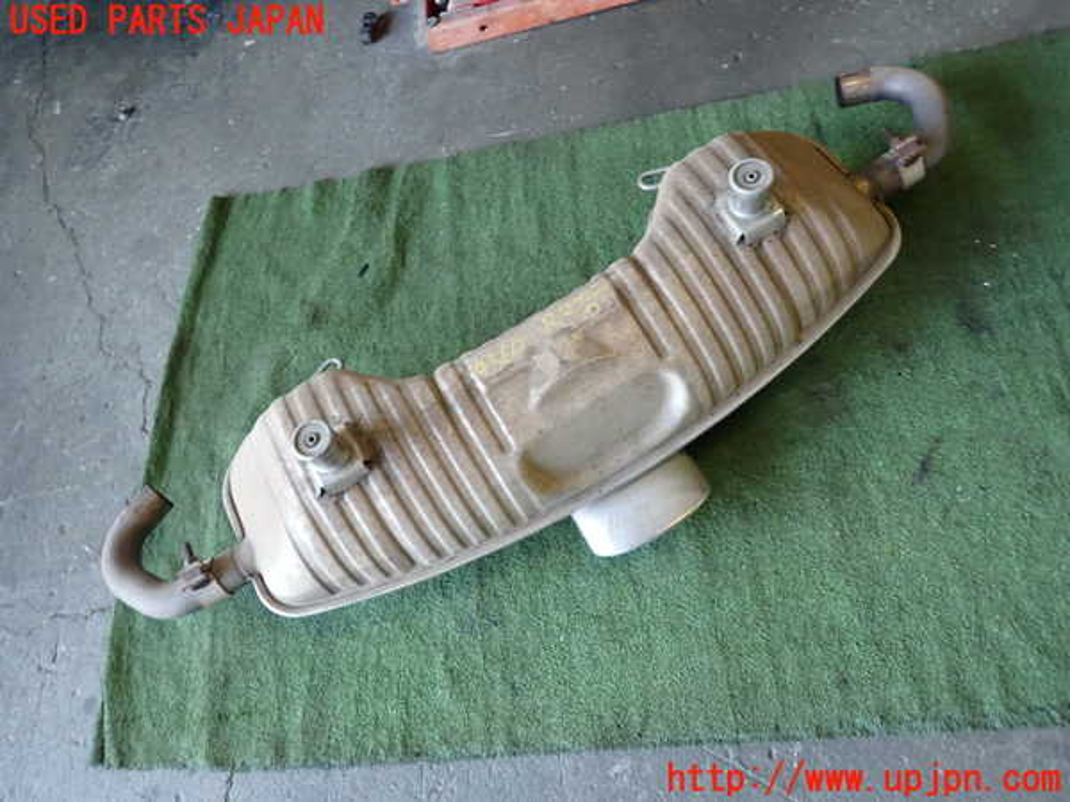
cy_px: 401
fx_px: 773
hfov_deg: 69.4
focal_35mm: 25
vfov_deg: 54.9
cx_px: 535
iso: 200
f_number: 2
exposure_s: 1/40
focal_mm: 4.5
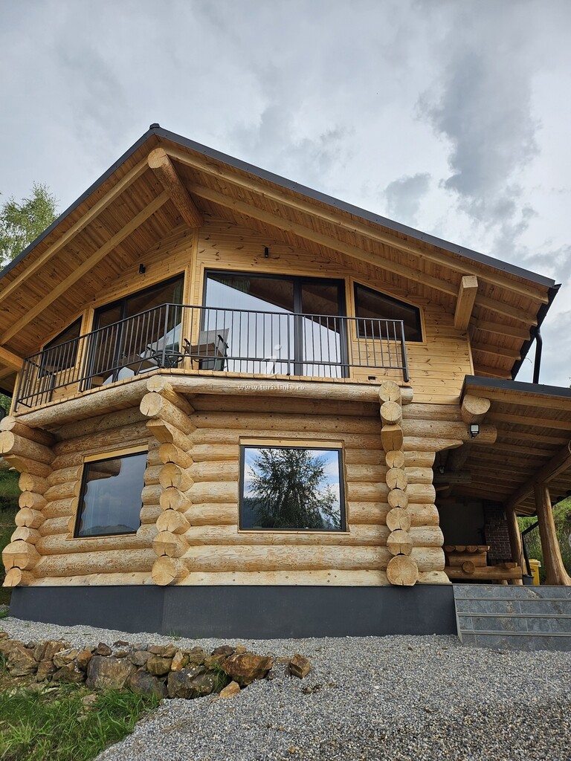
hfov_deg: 56.8
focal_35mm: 24
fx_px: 528
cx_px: 286
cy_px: 380
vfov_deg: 71.6
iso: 50
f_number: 1.8
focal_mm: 5
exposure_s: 1/883
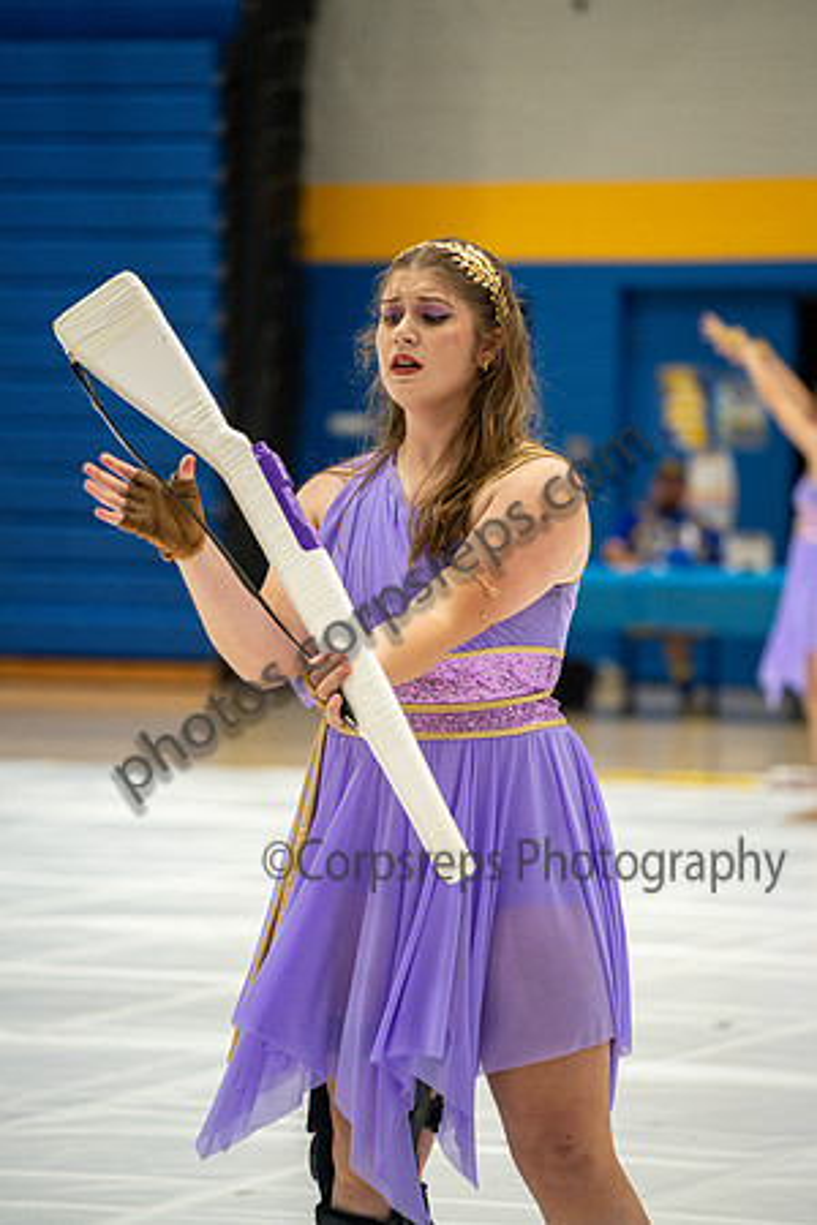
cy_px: 612
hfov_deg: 8.9
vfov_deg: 13.2
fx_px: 5276
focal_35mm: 155
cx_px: 408
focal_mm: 155
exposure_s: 1/500
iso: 2800
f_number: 4
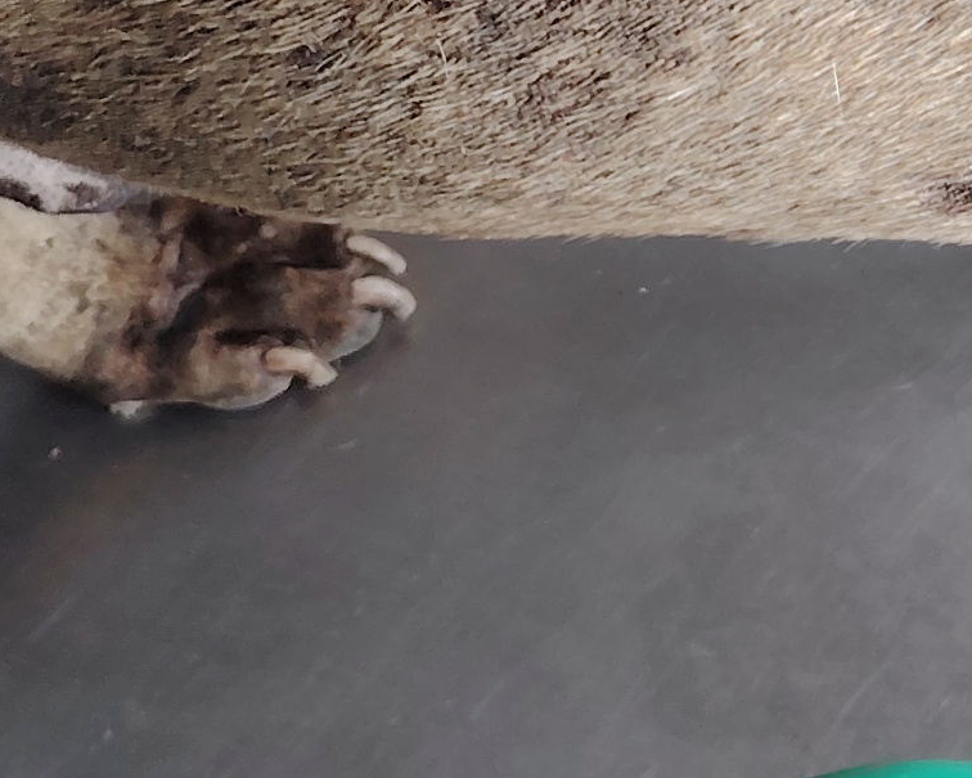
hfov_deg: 14.7
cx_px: 1344
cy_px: -640
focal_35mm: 124
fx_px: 3568
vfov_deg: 11.5
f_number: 1.75
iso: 525
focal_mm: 5.25
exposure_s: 1/100
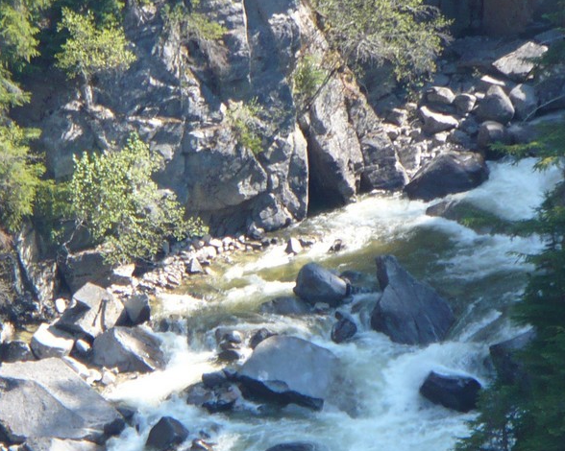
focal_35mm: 487
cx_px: 193
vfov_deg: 3.2
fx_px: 8141
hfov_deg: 4.0
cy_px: 332
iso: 100
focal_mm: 36.6
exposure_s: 1/100
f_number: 4.5
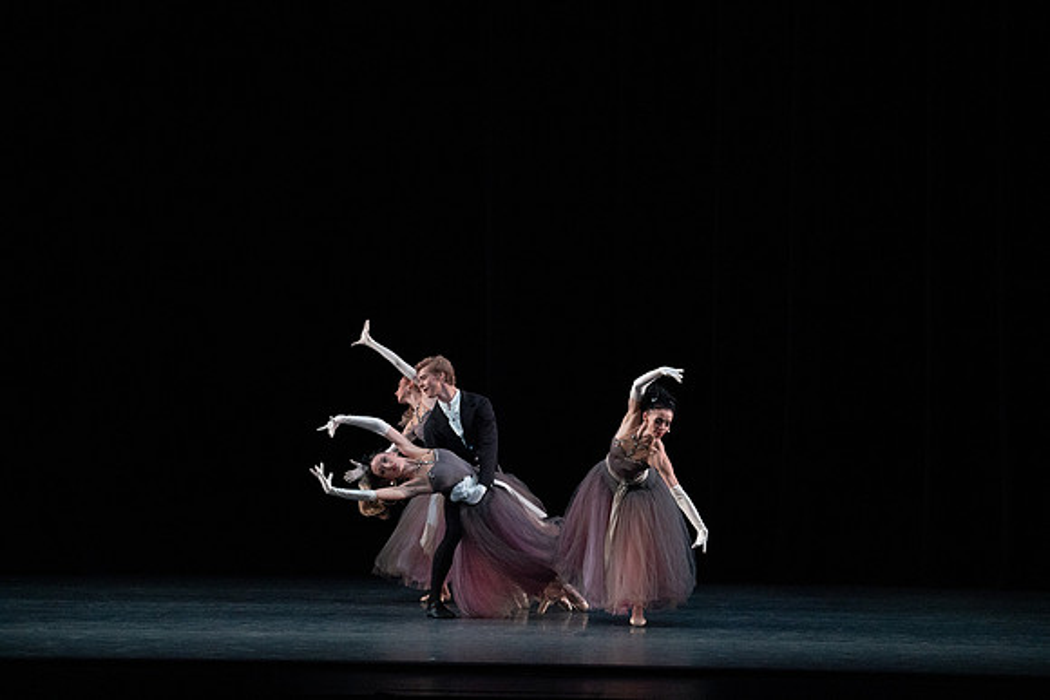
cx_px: 525
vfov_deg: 10.2
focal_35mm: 134
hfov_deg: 15.3
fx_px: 3909
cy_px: 350
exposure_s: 1/400
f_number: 5.6
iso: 16000
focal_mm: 134
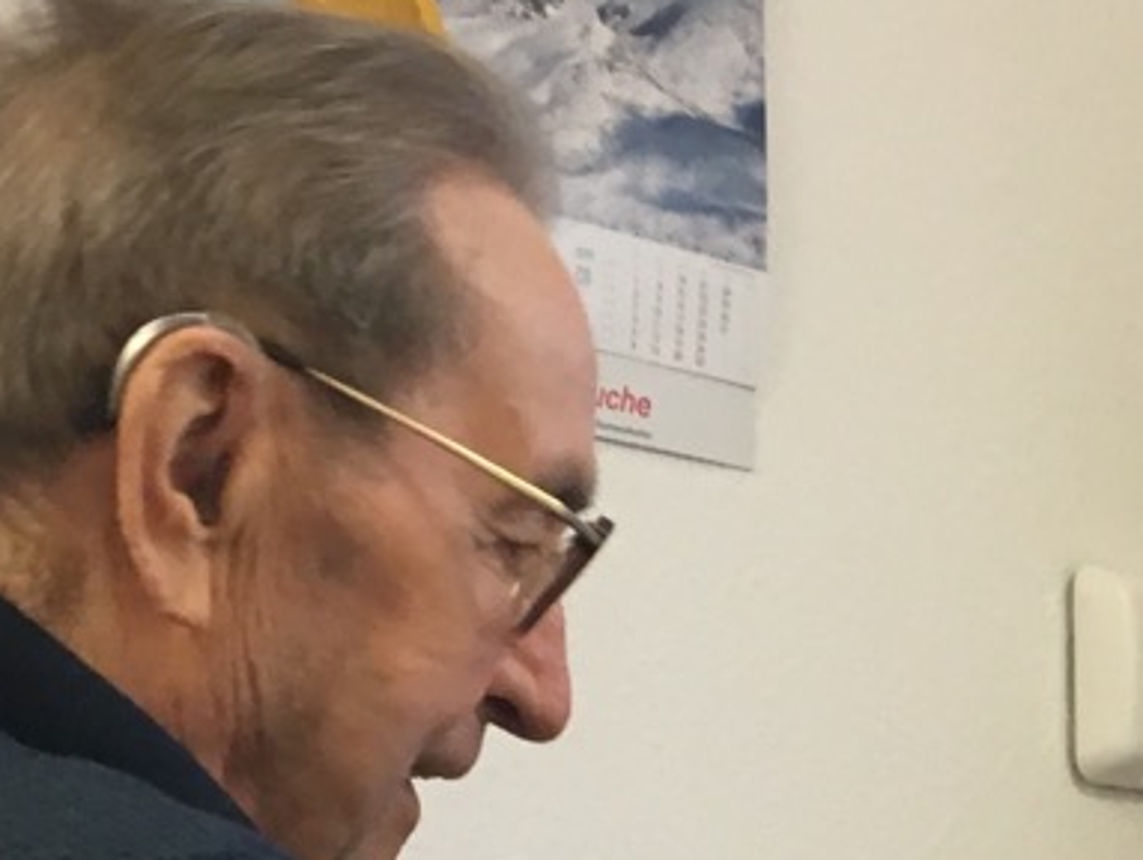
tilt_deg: -0.4
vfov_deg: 11.8
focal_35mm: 121
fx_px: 3999
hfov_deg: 15.7
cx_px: 1328
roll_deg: +0.8
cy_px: 1251
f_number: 2.2
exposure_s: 1/33
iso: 125
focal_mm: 4.15
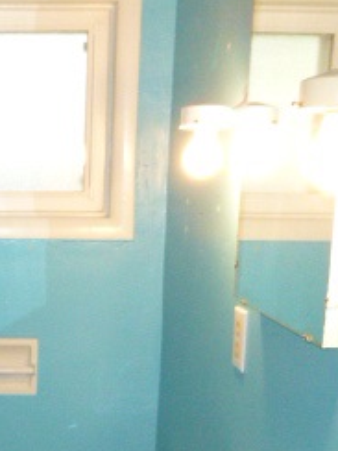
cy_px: 368
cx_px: -31
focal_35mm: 63
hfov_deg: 22.1
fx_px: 820
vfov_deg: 29.9
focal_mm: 4.3
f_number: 3.3
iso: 800
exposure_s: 1/60
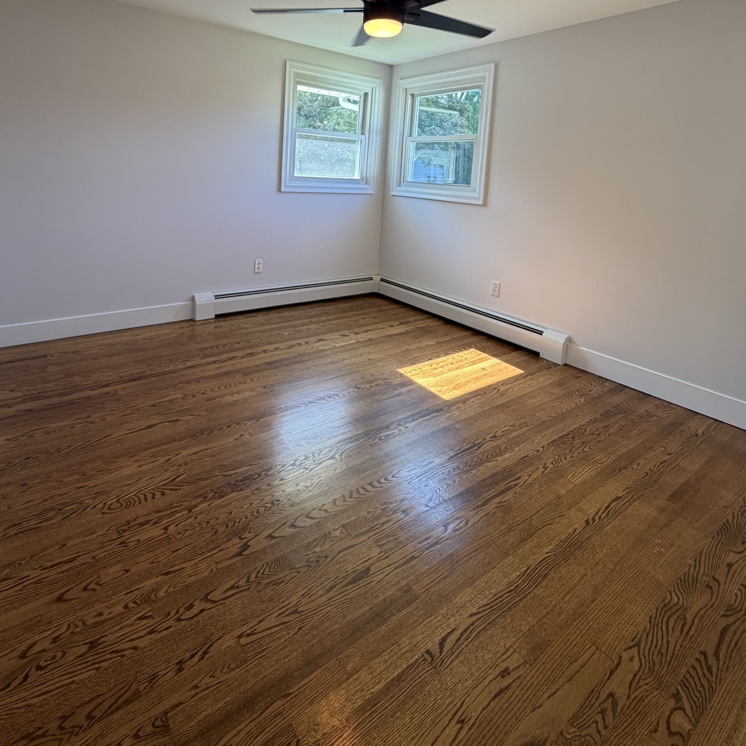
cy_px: 219
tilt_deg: -5.6
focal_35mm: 19
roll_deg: -2.6
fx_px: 463
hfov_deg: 77.3
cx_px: 326
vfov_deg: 74.0
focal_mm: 2.22
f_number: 2.2
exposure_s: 1/60
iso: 200
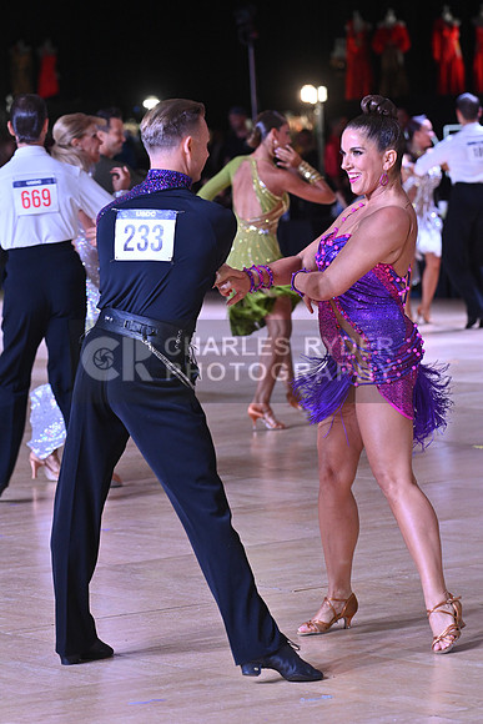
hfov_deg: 8.6
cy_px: 362
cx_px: 242
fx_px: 3218
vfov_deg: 12.8
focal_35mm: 160
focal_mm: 160
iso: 2000
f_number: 6.3
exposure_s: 1/320
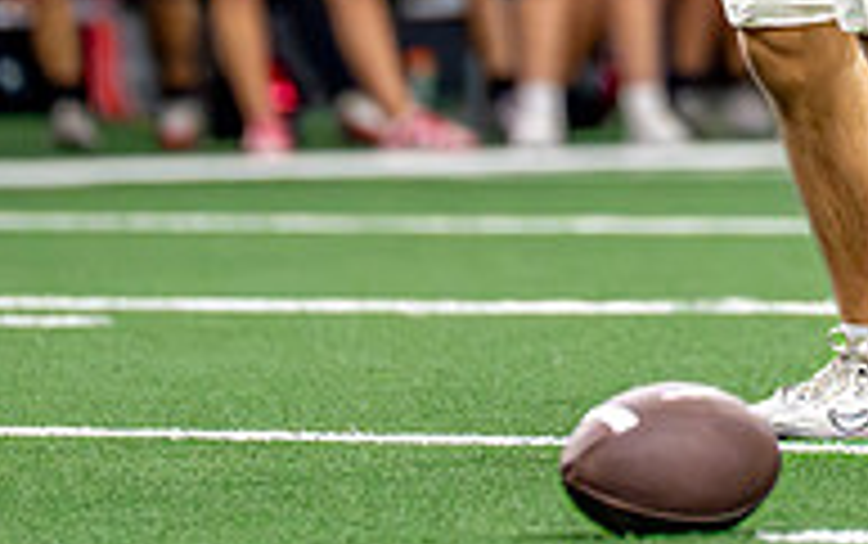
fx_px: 24434
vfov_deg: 1.3
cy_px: -264
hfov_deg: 2.0
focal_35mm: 1032
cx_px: 854
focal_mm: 200
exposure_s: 1/1600
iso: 5000
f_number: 2.8
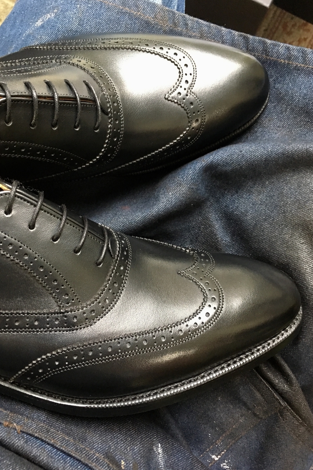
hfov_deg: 42.2
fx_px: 404
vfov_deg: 60.3
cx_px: 137
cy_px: 230
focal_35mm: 31
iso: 200
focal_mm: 4.15
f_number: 2.2
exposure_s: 1/30
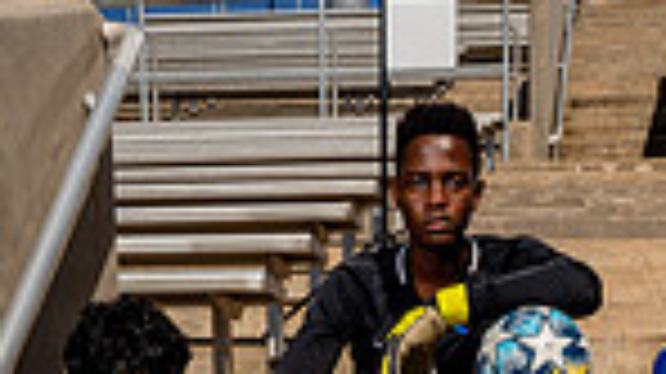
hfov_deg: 20.9
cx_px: 464
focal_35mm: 102
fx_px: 1800
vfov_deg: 9.9
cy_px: 982
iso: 100
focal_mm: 32
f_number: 14
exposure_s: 1/250
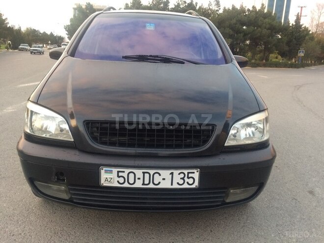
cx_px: 162
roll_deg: -0.4
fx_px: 271
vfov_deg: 48.2
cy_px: 122
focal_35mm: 29
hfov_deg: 61.7
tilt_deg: -12.9
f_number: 2.2
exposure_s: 1/33
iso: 64
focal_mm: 4.15
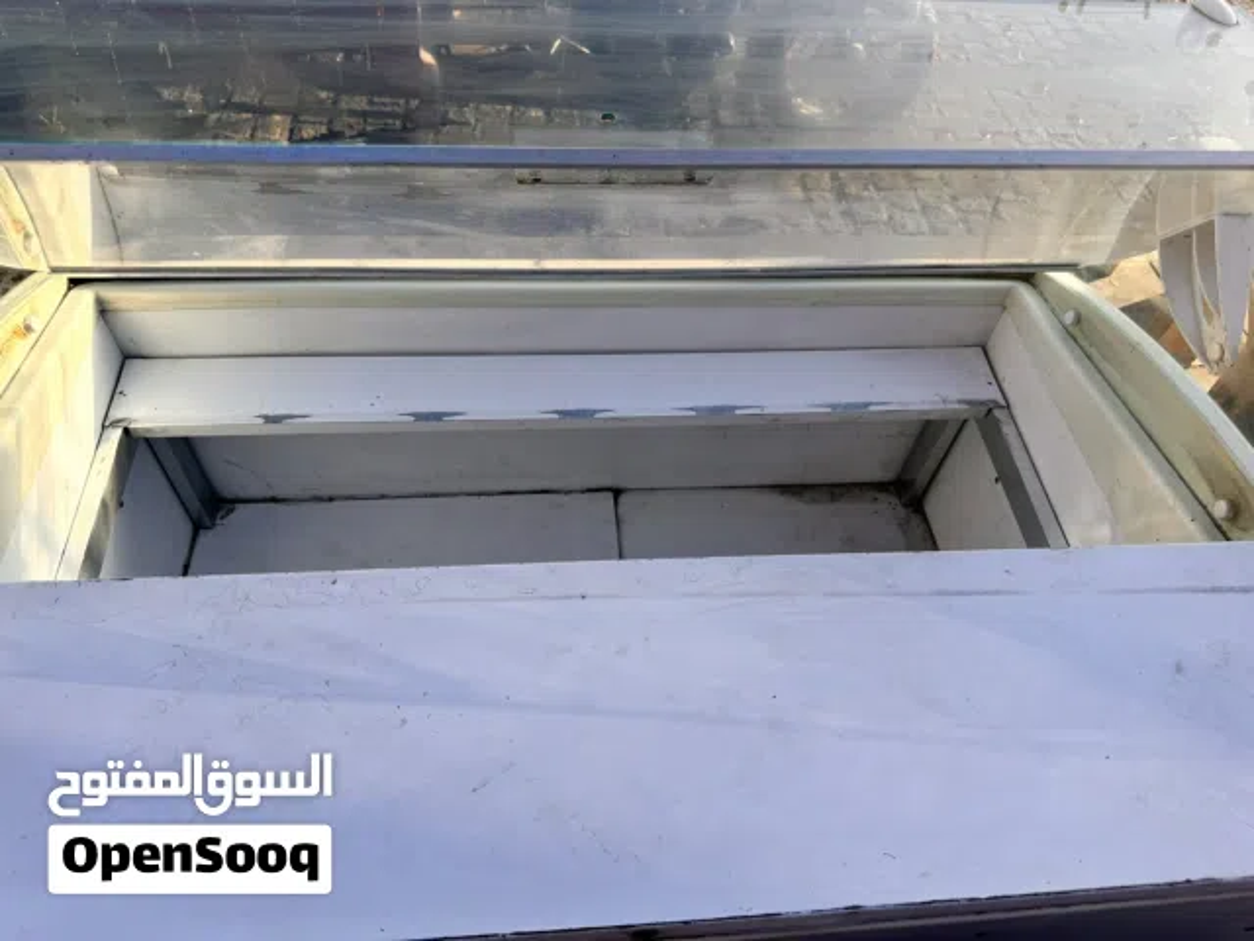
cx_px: 627
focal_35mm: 24
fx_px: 869
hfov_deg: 71.6
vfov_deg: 56.8
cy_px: 470
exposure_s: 1/1639
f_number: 1.78
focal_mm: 6.86
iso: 80
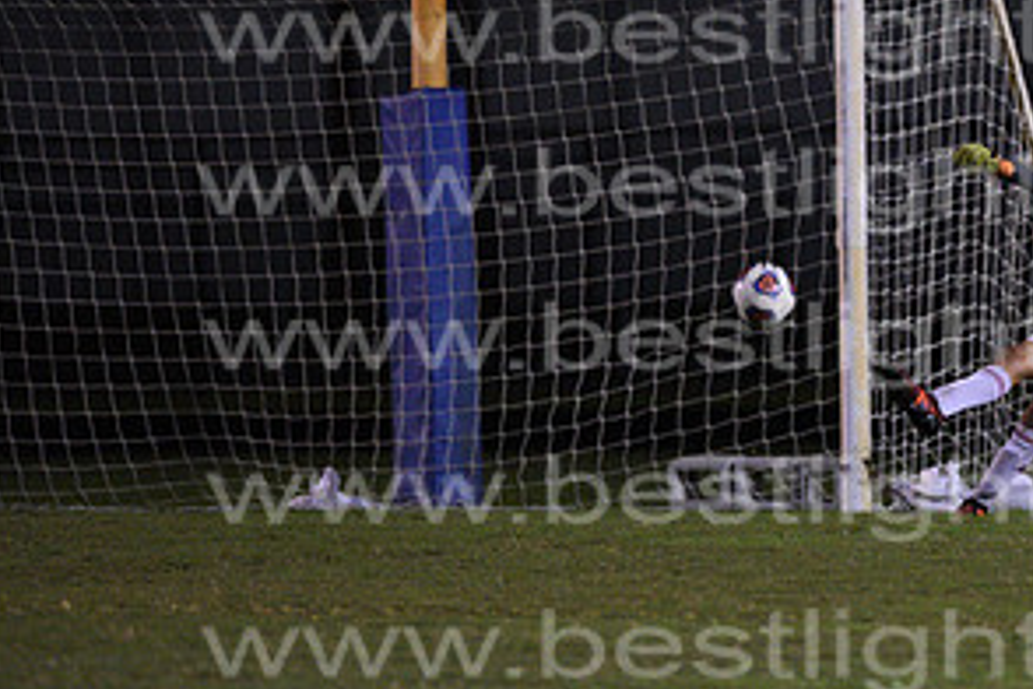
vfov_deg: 2.3
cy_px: 114
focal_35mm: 592
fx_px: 16986
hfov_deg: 3.5
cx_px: 1001
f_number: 3.2
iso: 8000
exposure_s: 1/800
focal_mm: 300
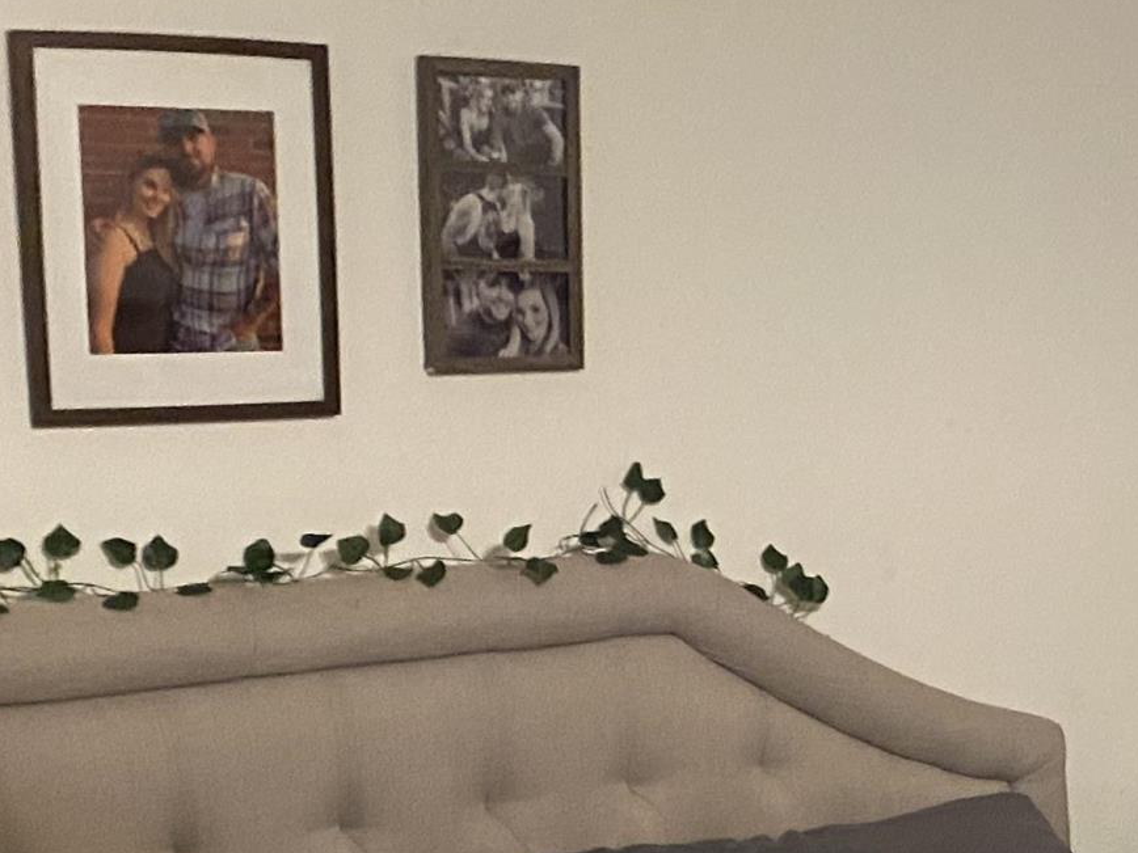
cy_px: 697
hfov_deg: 19.5
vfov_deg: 15.9
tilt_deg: -13.2
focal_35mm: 92
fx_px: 3024
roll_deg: +0.6
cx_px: 1521
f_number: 1.8
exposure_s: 1/60
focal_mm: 4.25
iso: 400
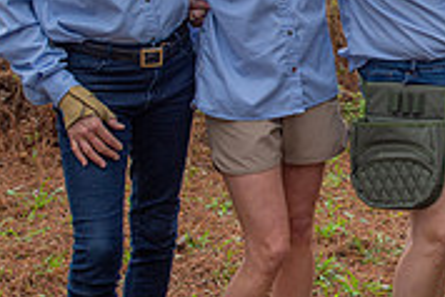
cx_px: 538
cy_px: 80
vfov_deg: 13.2
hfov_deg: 18.6
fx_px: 1287
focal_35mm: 104
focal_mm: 32
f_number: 5
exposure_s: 1/400
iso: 400
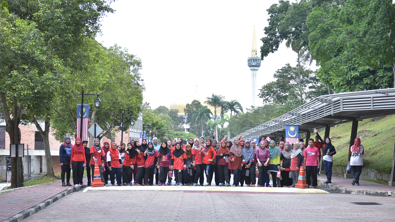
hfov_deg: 33.3
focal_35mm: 63
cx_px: 197
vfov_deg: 19.1
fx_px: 660
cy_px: 120
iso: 200
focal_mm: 40
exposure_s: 1/500
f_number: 2.8
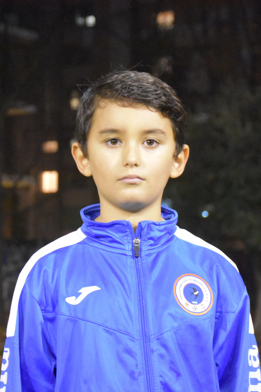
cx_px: 130
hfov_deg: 18.2
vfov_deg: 27.0
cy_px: 196
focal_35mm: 75
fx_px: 816
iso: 12800
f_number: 4.8
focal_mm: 50
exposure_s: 1/40
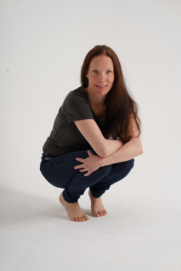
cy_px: 136
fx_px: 641
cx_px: 90
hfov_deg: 16.1
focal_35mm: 85
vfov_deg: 23.9
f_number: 7.1
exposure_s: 1/160
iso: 100
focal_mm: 85
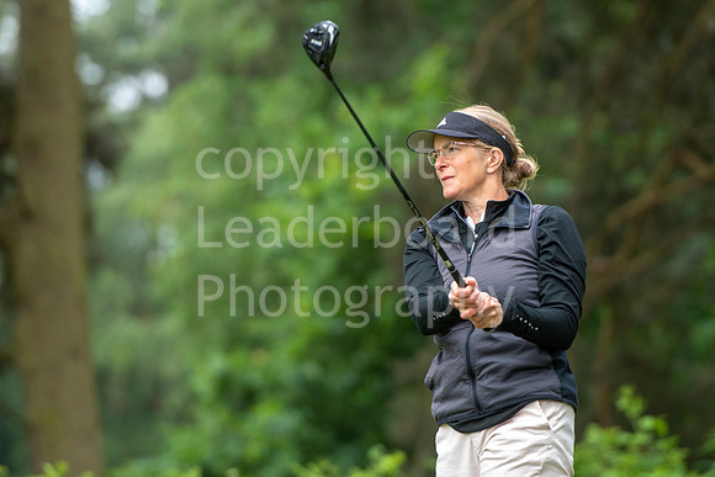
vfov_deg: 4.6
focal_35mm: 300
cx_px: 358
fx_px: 5959
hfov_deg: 6.9
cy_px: 238
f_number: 3.5
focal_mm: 200
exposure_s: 1/1250
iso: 1000
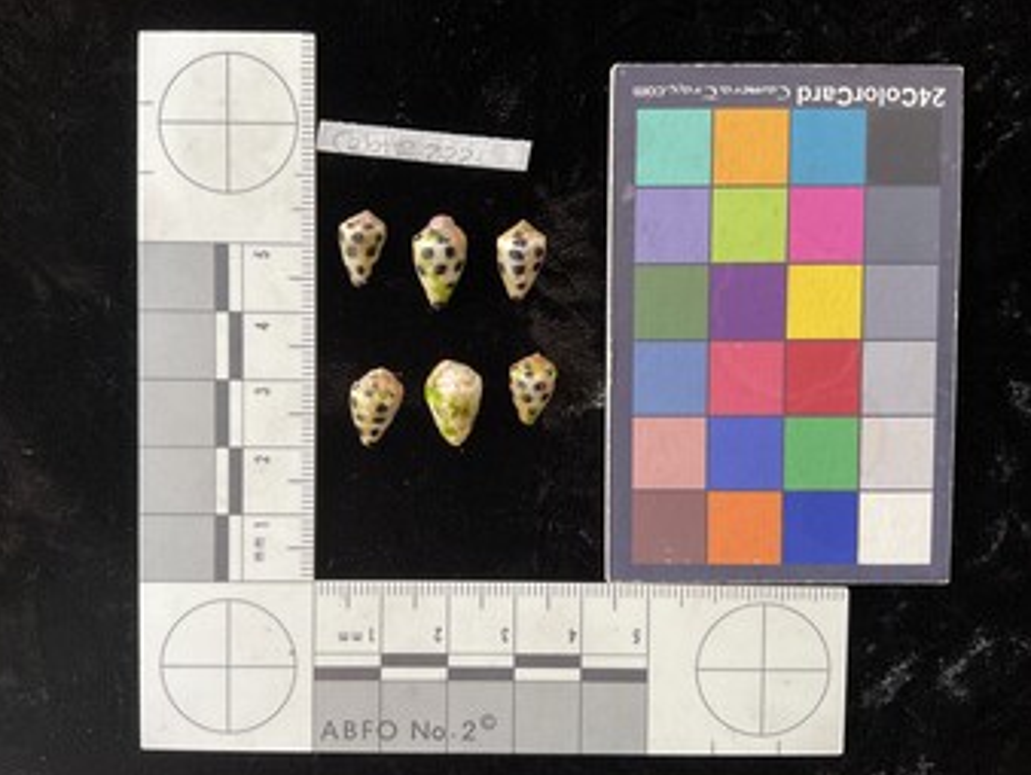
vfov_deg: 46.8
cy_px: 398
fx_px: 894
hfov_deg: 59.9
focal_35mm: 30
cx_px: 506
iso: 64
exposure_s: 1/120
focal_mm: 3
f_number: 1.8
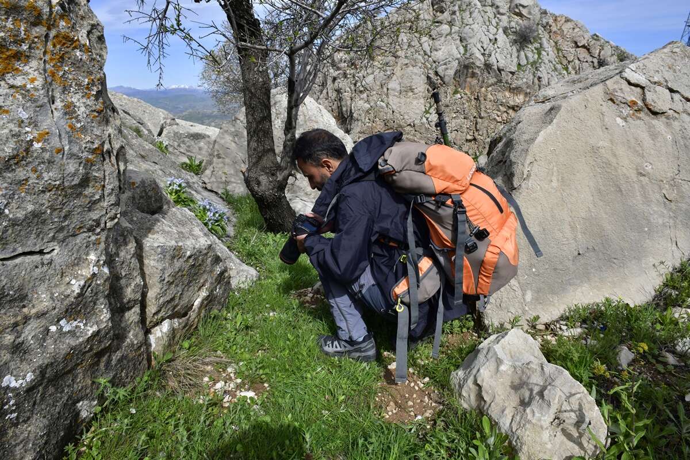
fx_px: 383
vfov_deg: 61.9
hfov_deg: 84.0
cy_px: 230
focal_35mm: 20
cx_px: 345
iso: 320
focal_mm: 20
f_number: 13
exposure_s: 1/500
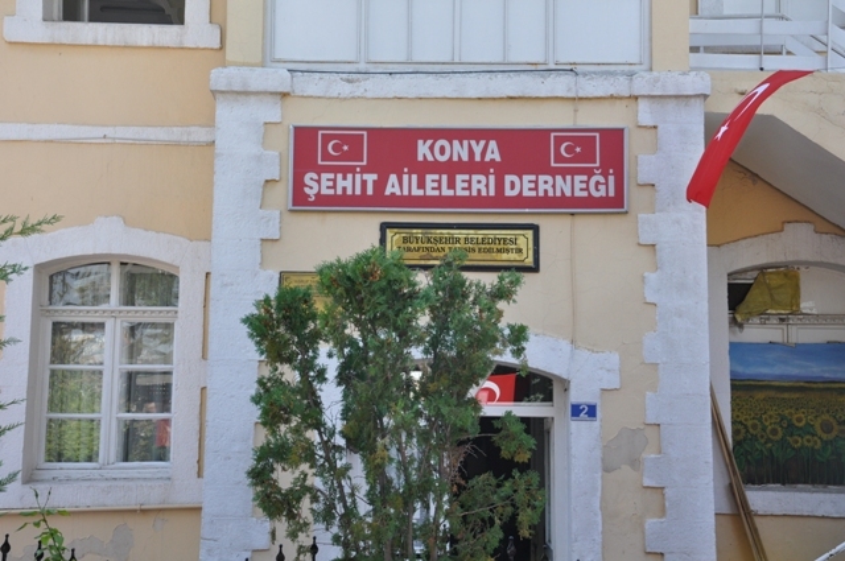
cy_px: 280
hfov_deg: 35.1
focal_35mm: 57
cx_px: 422
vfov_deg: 23.7
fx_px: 1336
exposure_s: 1/250
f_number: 8
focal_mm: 38
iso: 500
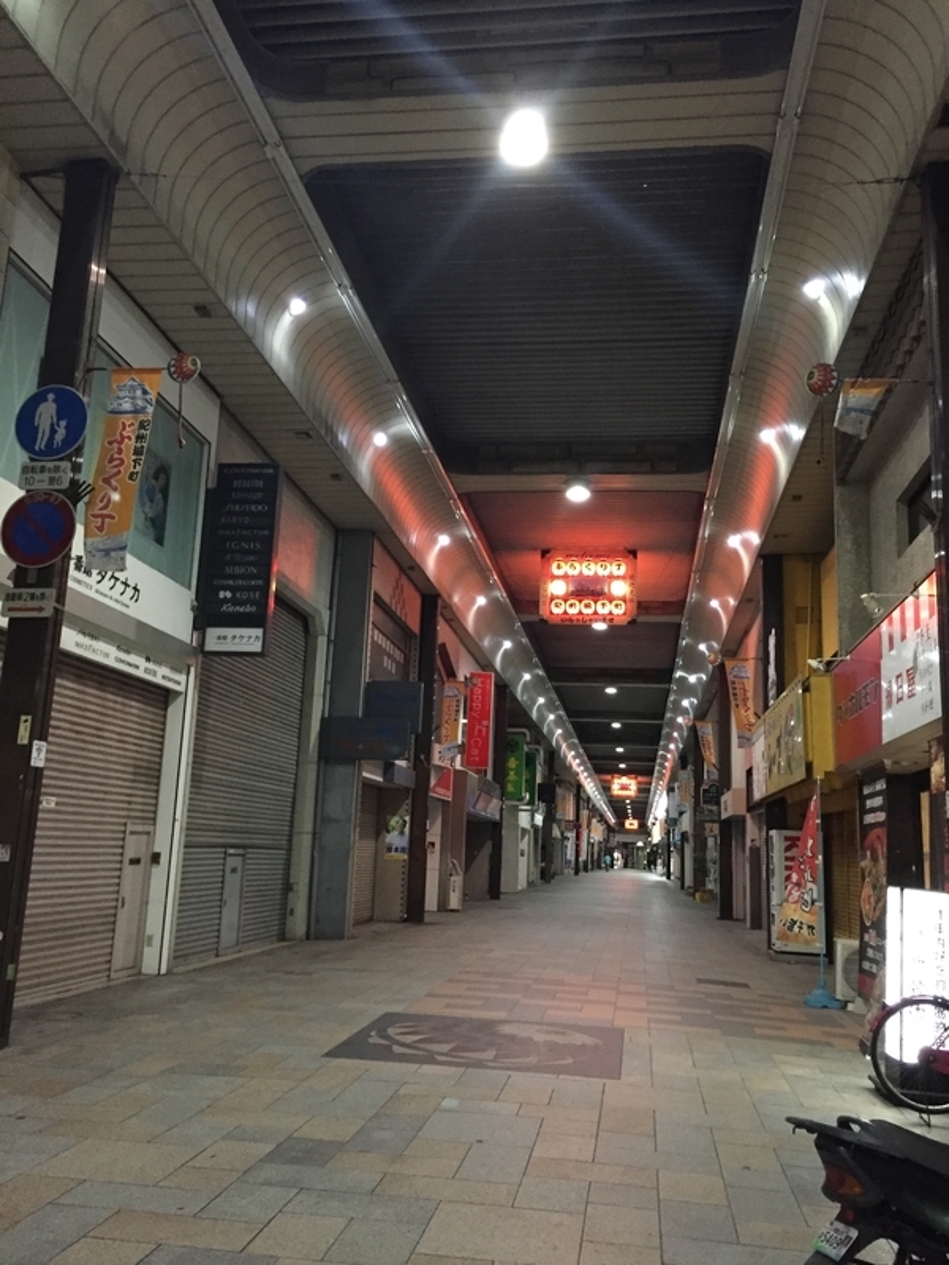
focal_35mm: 29
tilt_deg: +10.9
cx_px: 474
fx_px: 1060
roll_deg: -1.1
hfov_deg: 48.2
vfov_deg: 61.7
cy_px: 632
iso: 320
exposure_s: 1/15
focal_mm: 4.15
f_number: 2.2
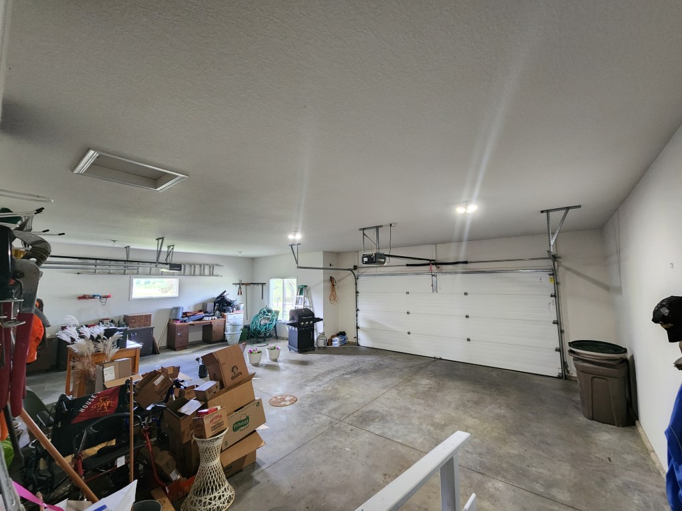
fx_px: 256
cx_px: 341
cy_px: 256
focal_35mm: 13
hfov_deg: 106.2
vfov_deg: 89.9
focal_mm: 2.2
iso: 400
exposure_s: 1/30
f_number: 2.2
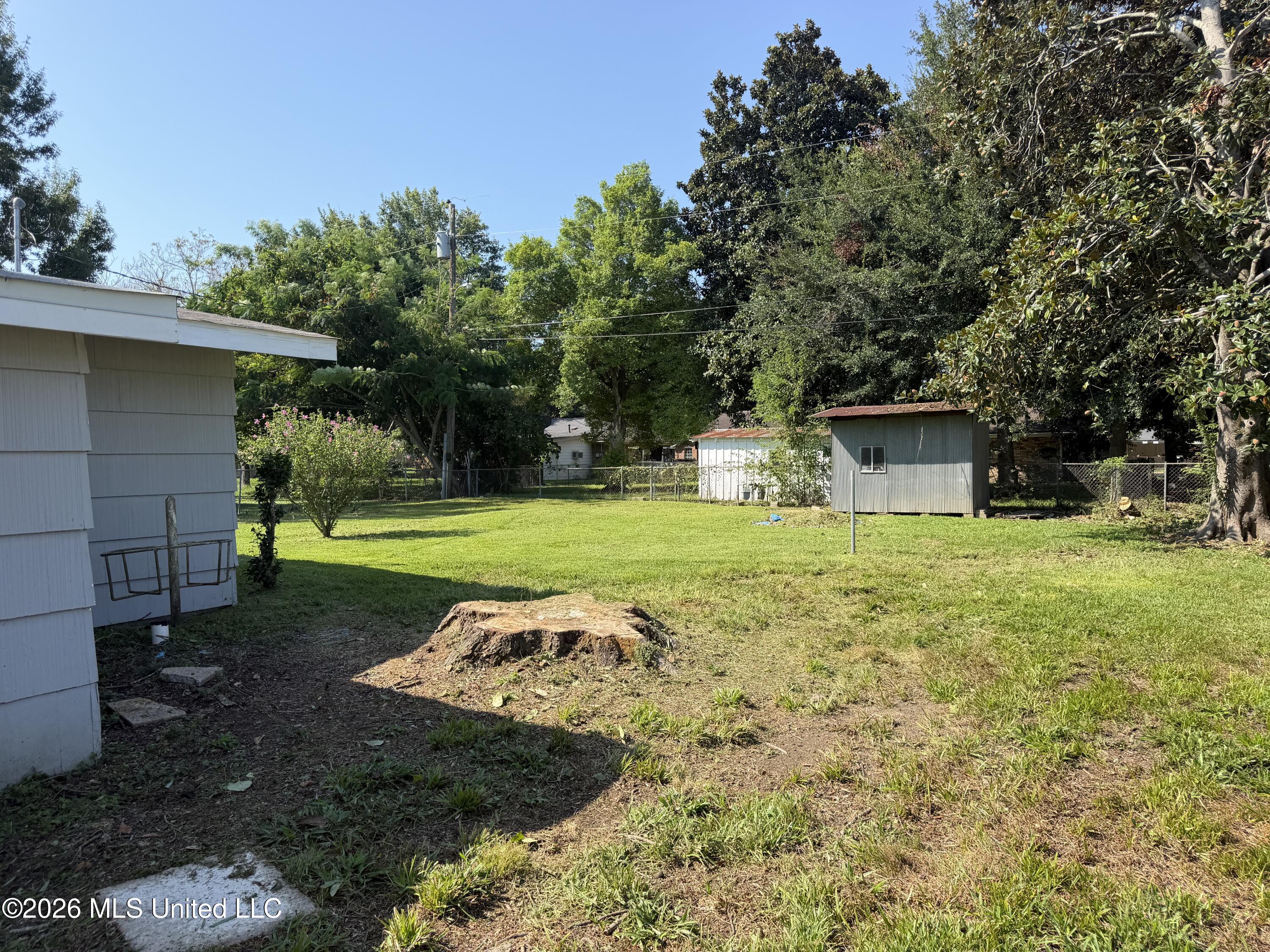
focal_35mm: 24
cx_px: 635
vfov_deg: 56.8
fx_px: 881
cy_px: 476
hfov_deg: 71.6
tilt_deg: -0.8
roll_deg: +0.6
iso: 80
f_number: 1.78
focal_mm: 6.76
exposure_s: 1/2169
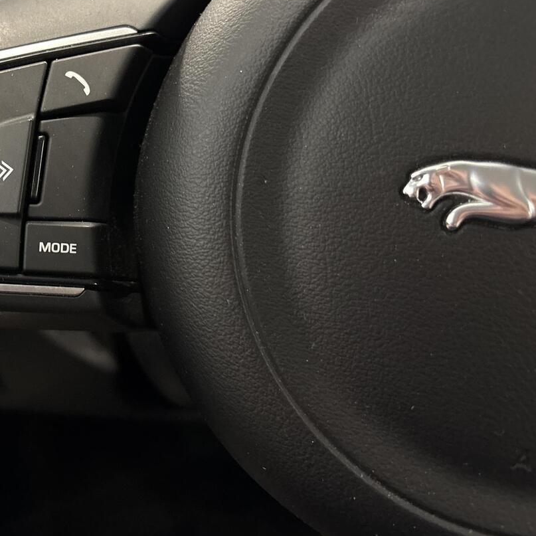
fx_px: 718
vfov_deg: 40.5
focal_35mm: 41
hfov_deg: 38.4
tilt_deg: -20.8
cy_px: 189
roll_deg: +4.4
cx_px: 64
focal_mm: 5.96
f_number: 1.6
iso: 640
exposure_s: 1/33
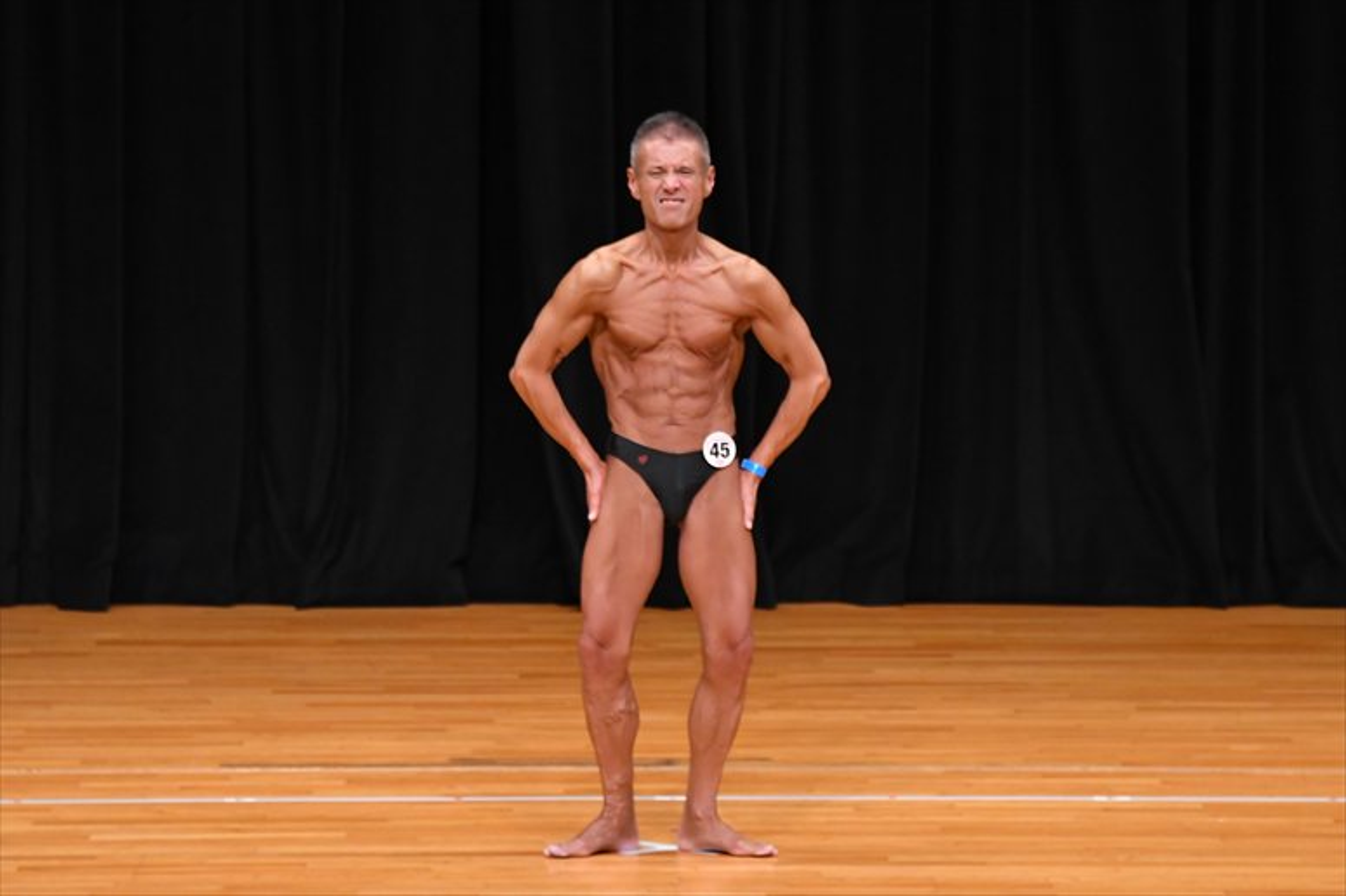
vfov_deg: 4.8
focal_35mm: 285
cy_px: 448
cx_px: 673
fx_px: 10651
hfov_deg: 7.2
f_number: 5.6
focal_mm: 190
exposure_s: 1/400
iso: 3200
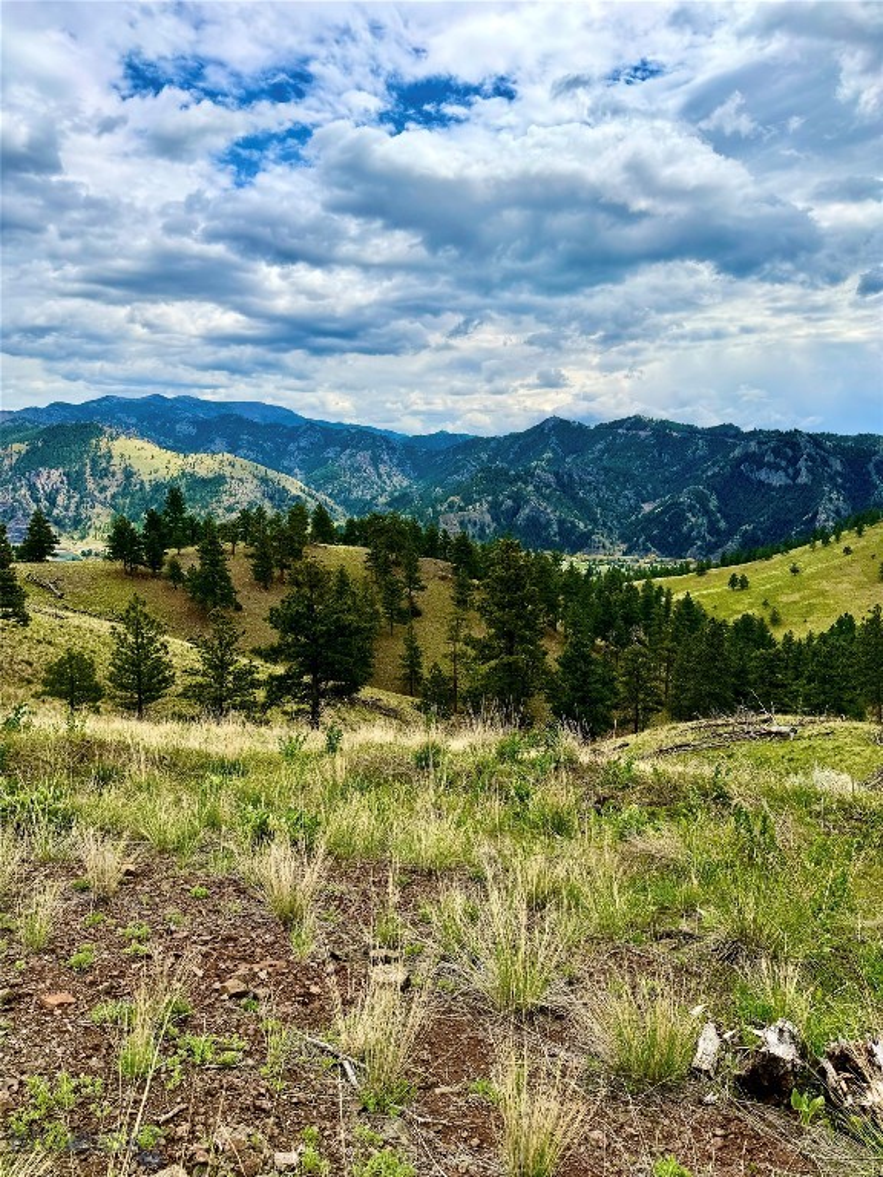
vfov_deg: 71.6
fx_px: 816
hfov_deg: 56.8
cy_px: 588
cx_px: 442
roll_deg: -1.4
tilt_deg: -7.0
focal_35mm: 24
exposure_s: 1/6173
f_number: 1.78
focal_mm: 6.76
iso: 80
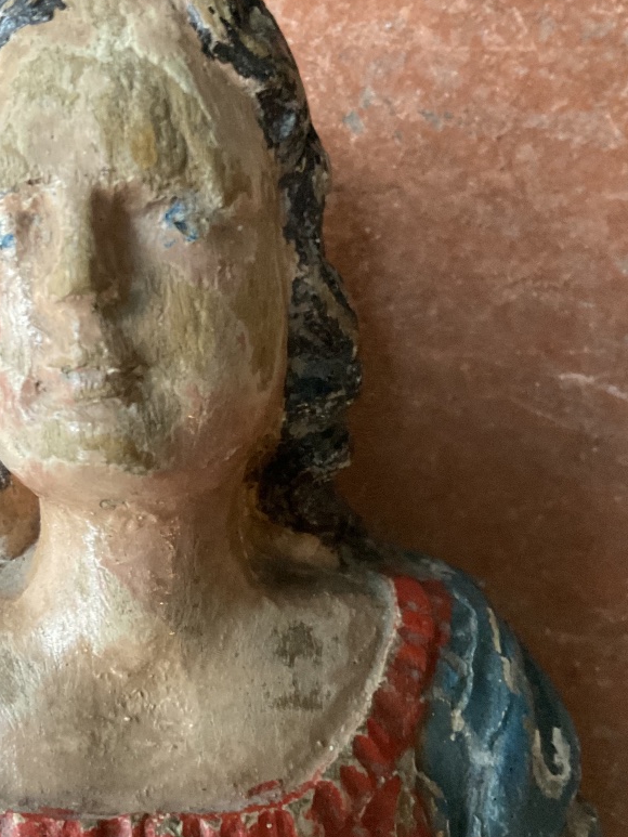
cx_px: 171
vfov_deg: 41.9
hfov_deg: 31.7
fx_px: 1088
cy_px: 495
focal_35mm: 45
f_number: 1.8
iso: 200
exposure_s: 1/60
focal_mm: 3
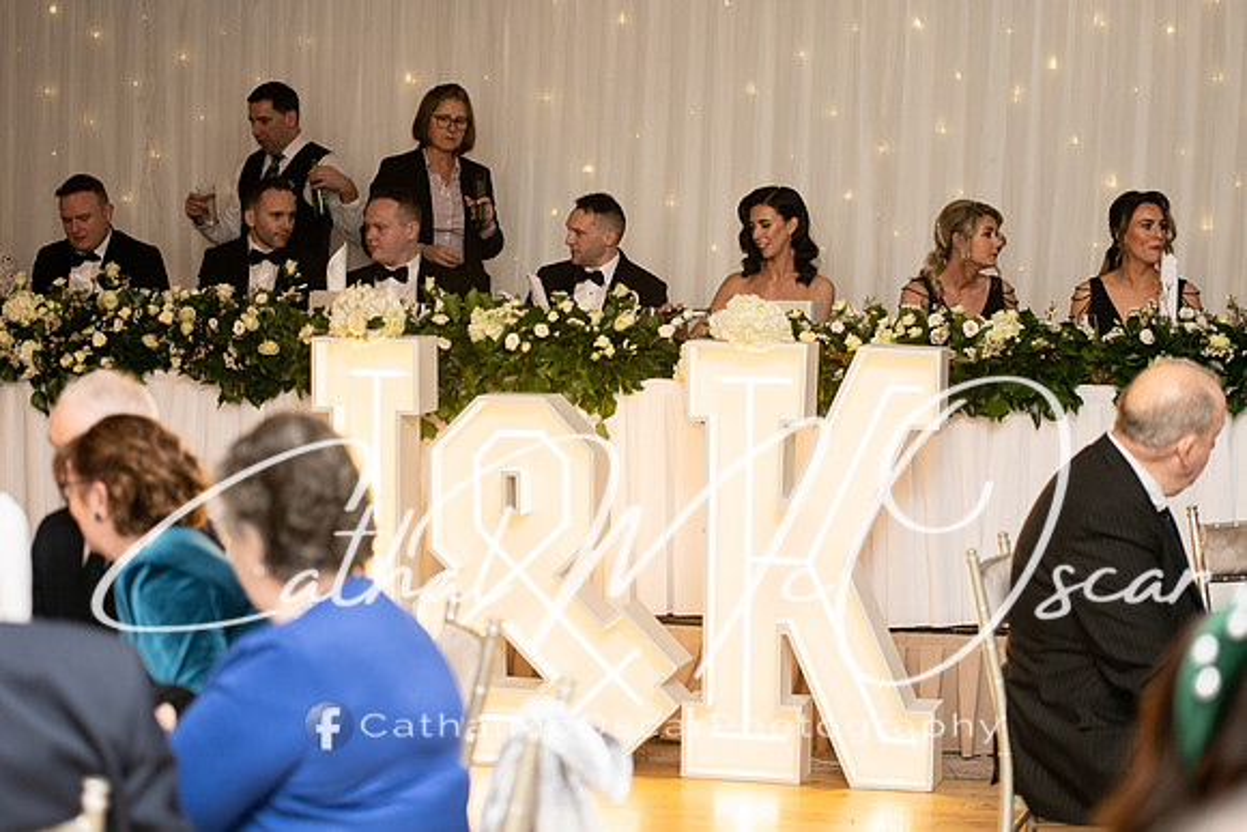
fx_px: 3568
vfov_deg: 13.3
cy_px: 416
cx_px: 624
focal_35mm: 103
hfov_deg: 19.8
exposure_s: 1/160
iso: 320
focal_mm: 100
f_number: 2.8
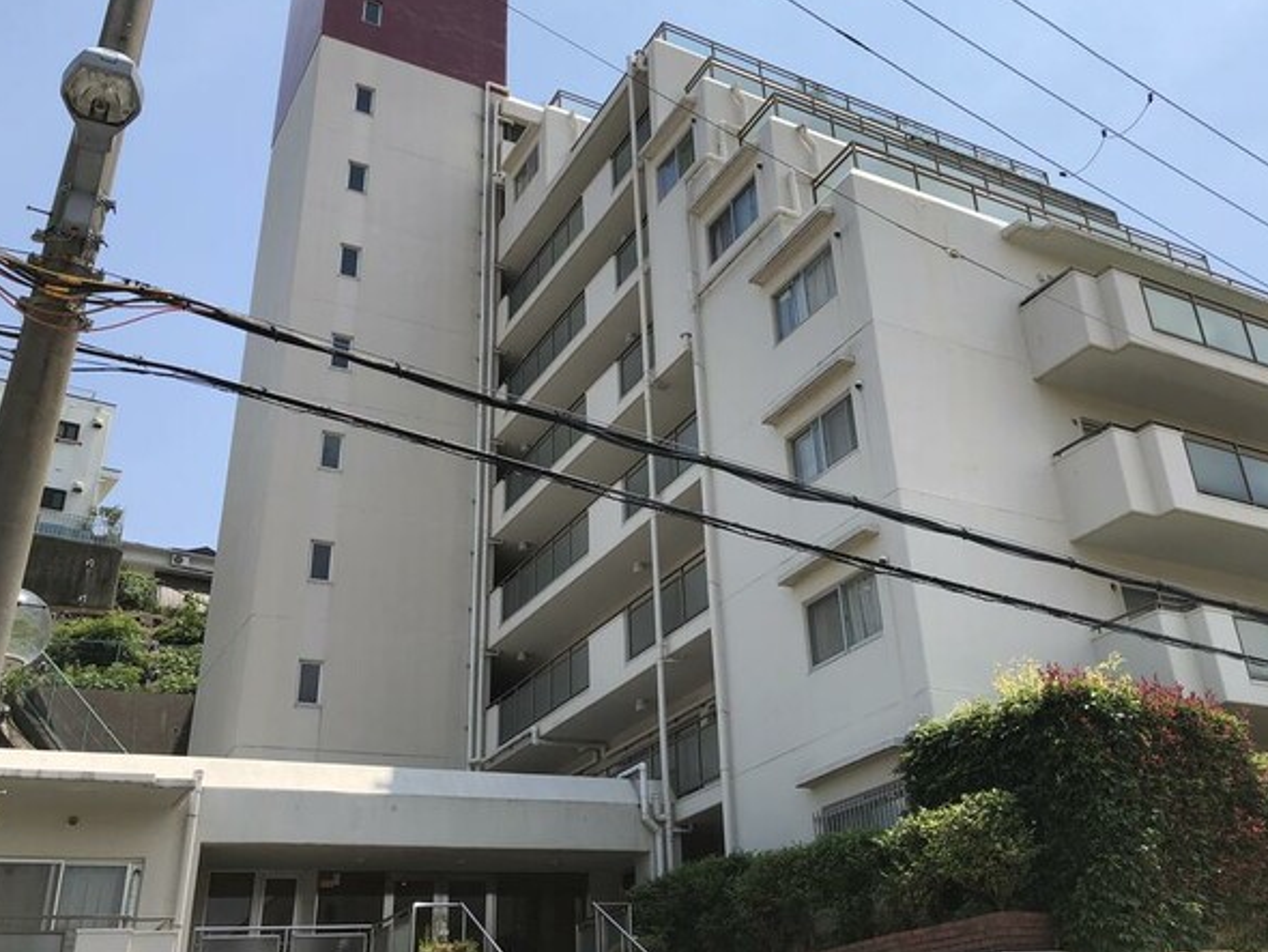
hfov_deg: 53.6
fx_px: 1246
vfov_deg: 41.7
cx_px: 758
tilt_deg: +28.8
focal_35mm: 34
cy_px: 413
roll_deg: +6.4
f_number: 1.8
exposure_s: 1/2433
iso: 20
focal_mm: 3.99
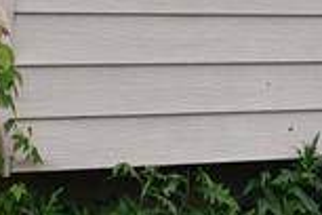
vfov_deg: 8.0
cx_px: 288
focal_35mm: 161
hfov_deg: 12.7
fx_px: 1440
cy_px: -263
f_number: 4
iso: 100
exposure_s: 1/500
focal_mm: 8.8
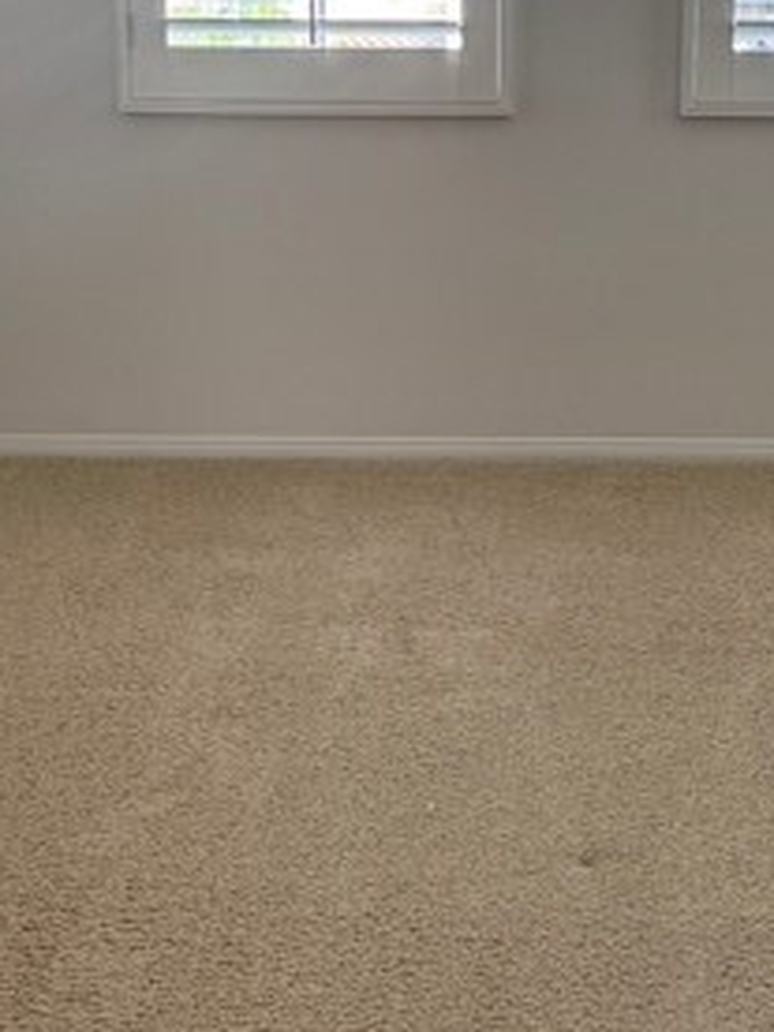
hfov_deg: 16.6
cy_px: 366
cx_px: 497
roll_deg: -0.2
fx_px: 2653
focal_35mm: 89
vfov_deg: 21.9
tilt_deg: -11.1
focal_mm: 6.76
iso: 100
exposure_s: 1/134
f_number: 1.78
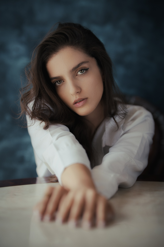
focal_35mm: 85
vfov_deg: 23.9
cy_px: 124
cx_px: 82
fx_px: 581
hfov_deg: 16.1
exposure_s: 1/800
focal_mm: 85
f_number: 1.8
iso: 125
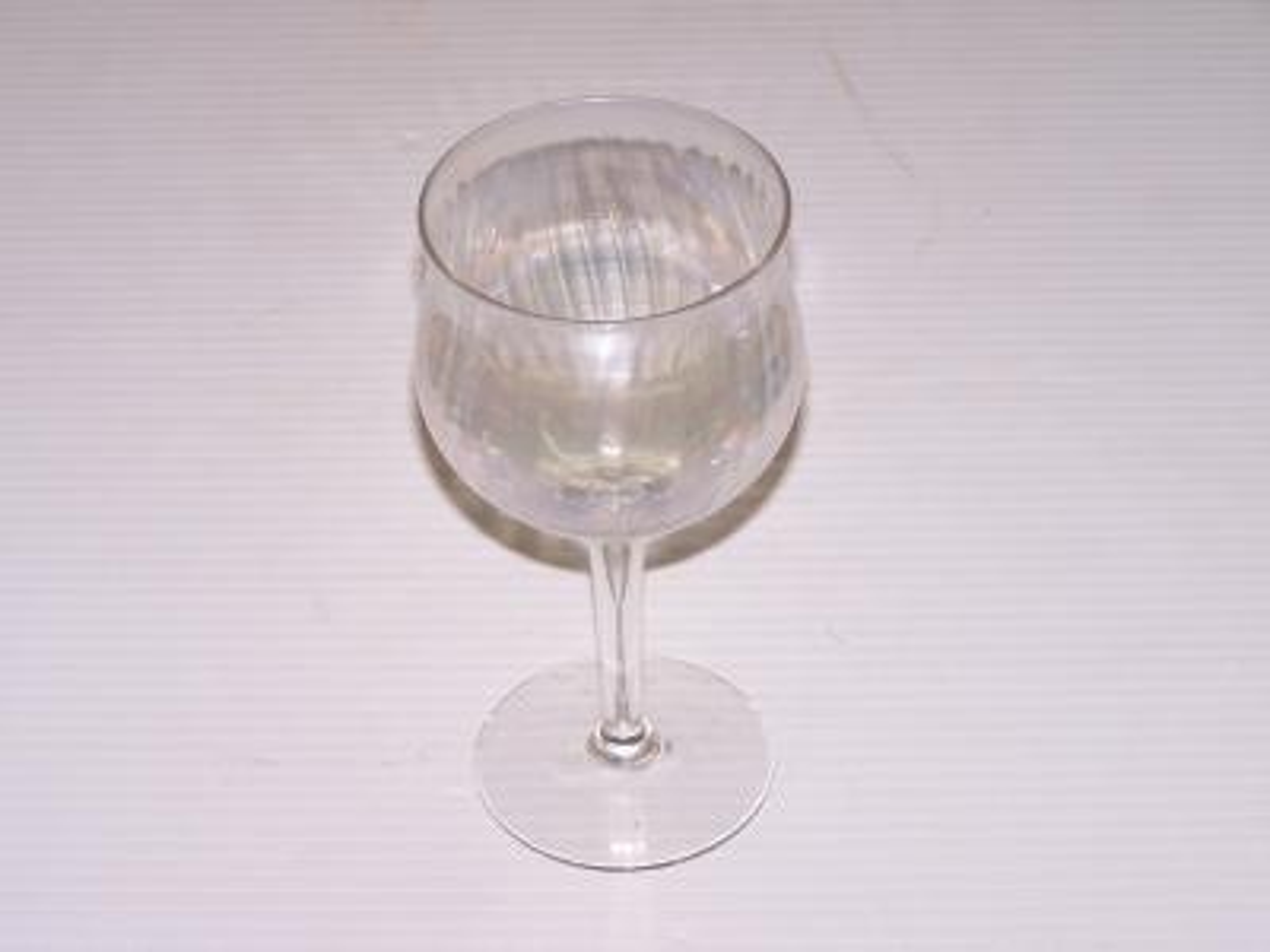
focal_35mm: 117
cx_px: 635
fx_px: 4293
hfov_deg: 16.8
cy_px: 476
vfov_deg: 12.7
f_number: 3.2
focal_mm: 19.4
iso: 80
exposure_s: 1/60
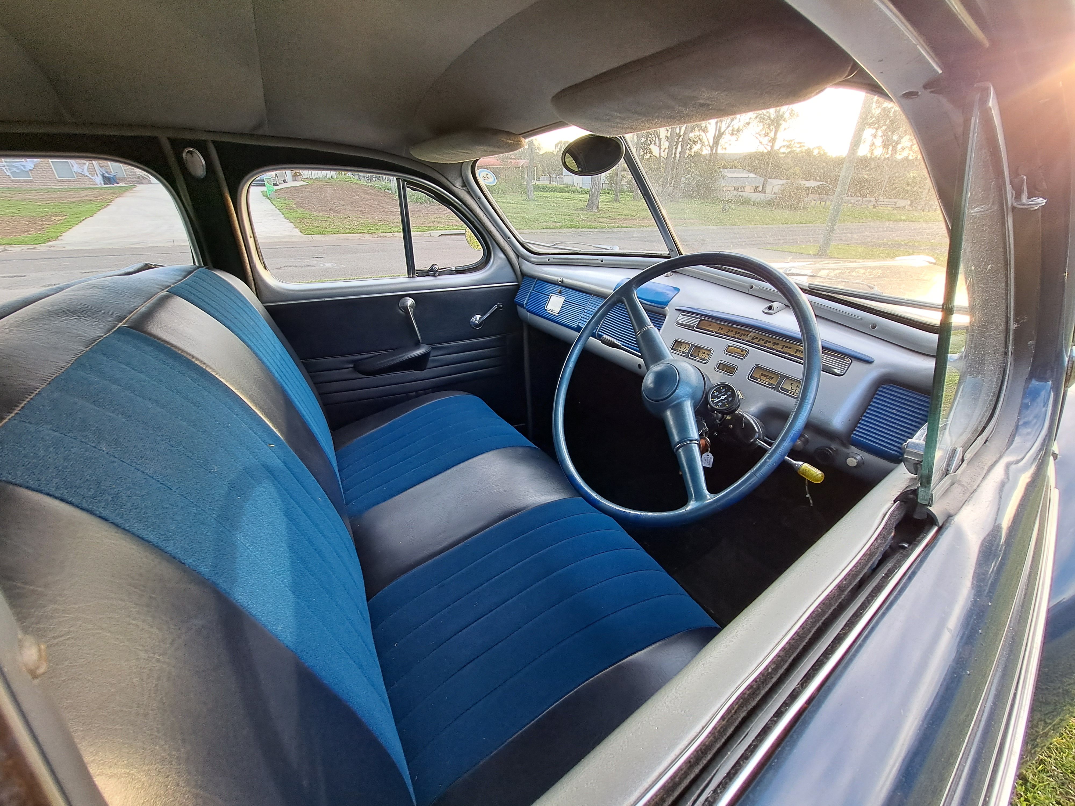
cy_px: 403
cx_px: 538
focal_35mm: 13
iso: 50
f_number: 2.2
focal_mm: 1.74
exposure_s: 1/50
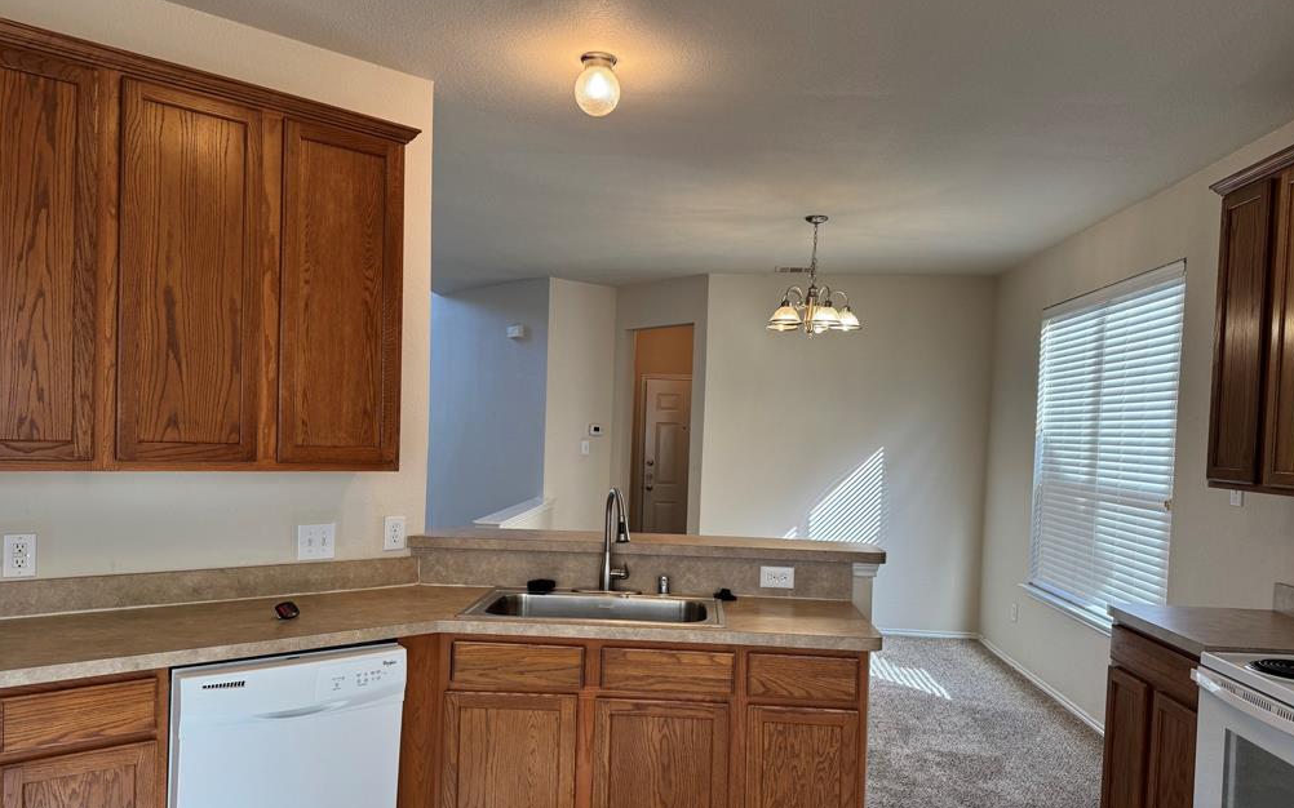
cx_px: 651
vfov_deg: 47.4
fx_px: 917
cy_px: 463
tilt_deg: -2.5
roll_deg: -1.7
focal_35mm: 26
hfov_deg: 70.4
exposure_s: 1/159
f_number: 1.78
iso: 100
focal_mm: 6.76
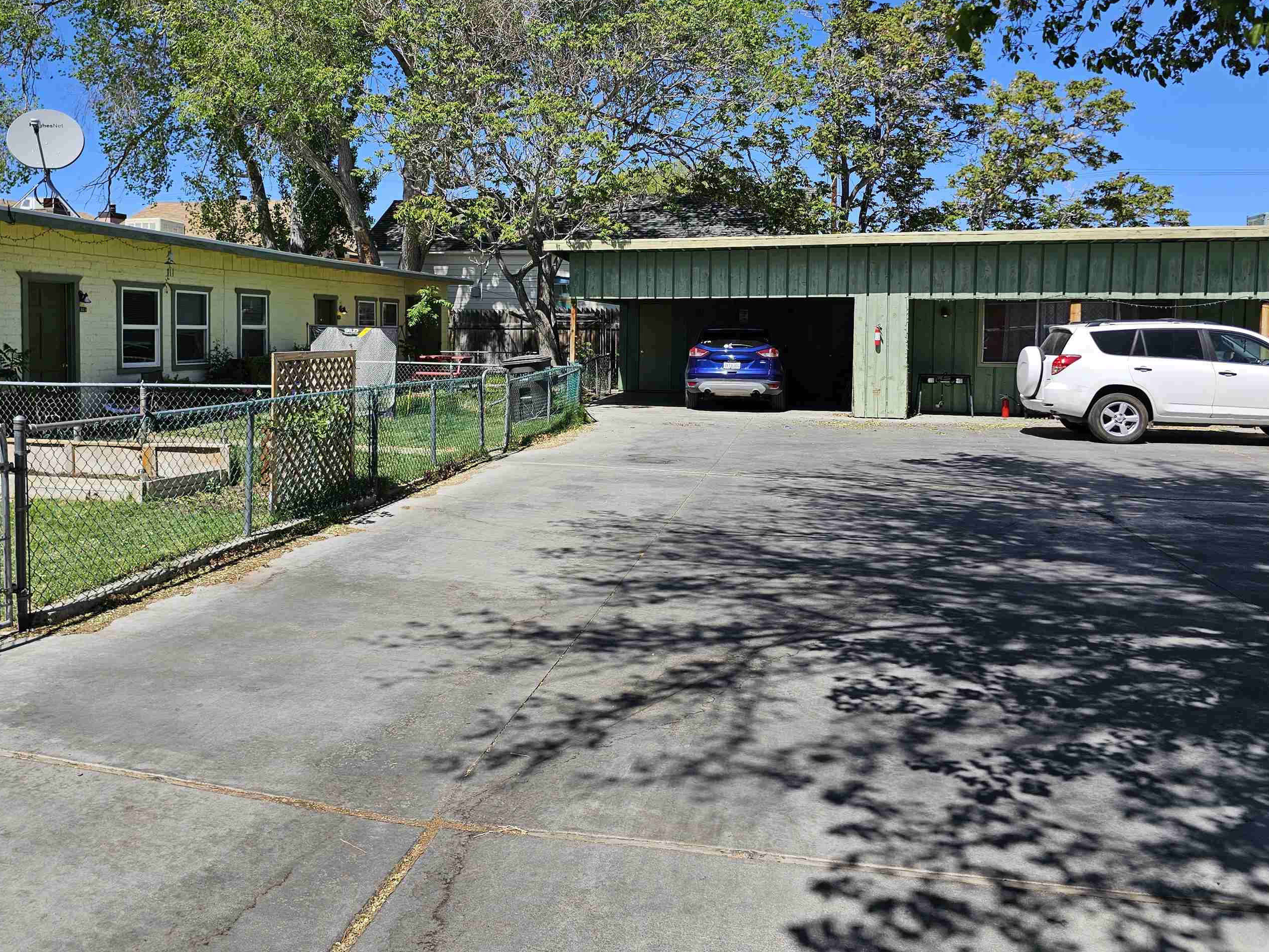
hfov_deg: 63.0
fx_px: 1027
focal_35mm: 28
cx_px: 519
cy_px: 381
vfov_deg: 49.5
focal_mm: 6.3
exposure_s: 1/779
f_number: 1.7
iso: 10
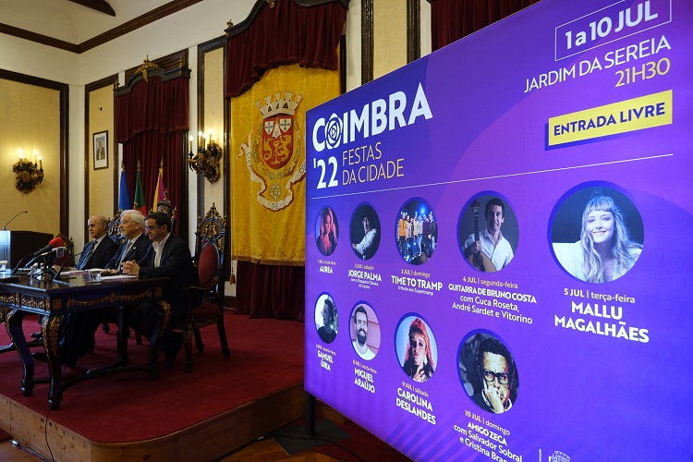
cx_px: 346
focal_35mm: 24
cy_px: 231
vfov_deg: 53.1
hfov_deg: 73.7
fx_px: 462
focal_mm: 8.8
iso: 125
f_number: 2.8
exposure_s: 1/30
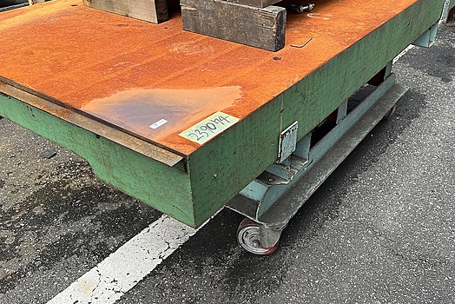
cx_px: 272
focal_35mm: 33
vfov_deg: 40.0
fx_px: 417
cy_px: 162
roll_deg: -1.7
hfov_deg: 56.8
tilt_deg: -34.5
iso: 50
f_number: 1.5
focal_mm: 5.7
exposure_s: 1/509
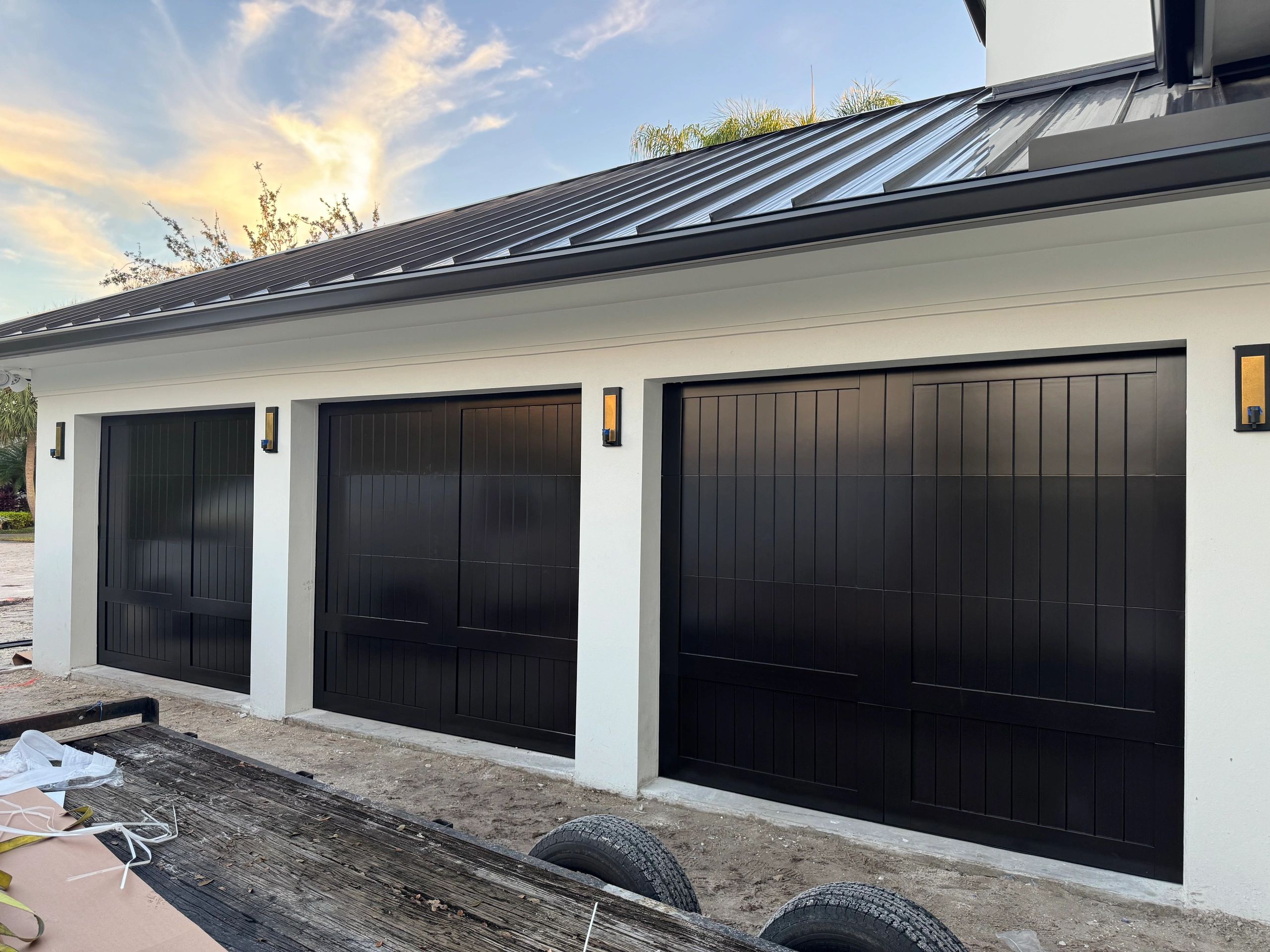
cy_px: 476
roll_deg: -0.7
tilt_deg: -0.3
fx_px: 881
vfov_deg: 56.8
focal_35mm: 24
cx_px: 635
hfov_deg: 71.6
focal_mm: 6.86
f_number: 1.78
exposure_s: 1/121
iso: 100
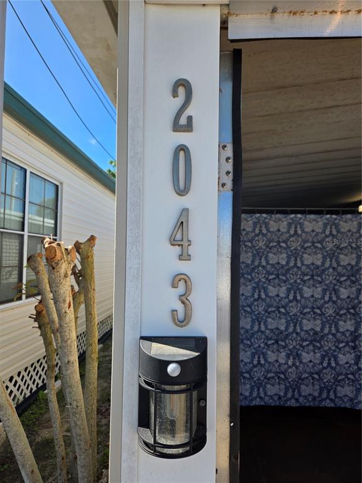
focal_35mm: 23
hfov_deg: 58.9
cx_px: 181
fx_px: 321
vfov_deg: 73.9
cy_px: 242
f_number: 1.8
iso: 25
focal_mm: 5.4
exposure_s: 1/1038
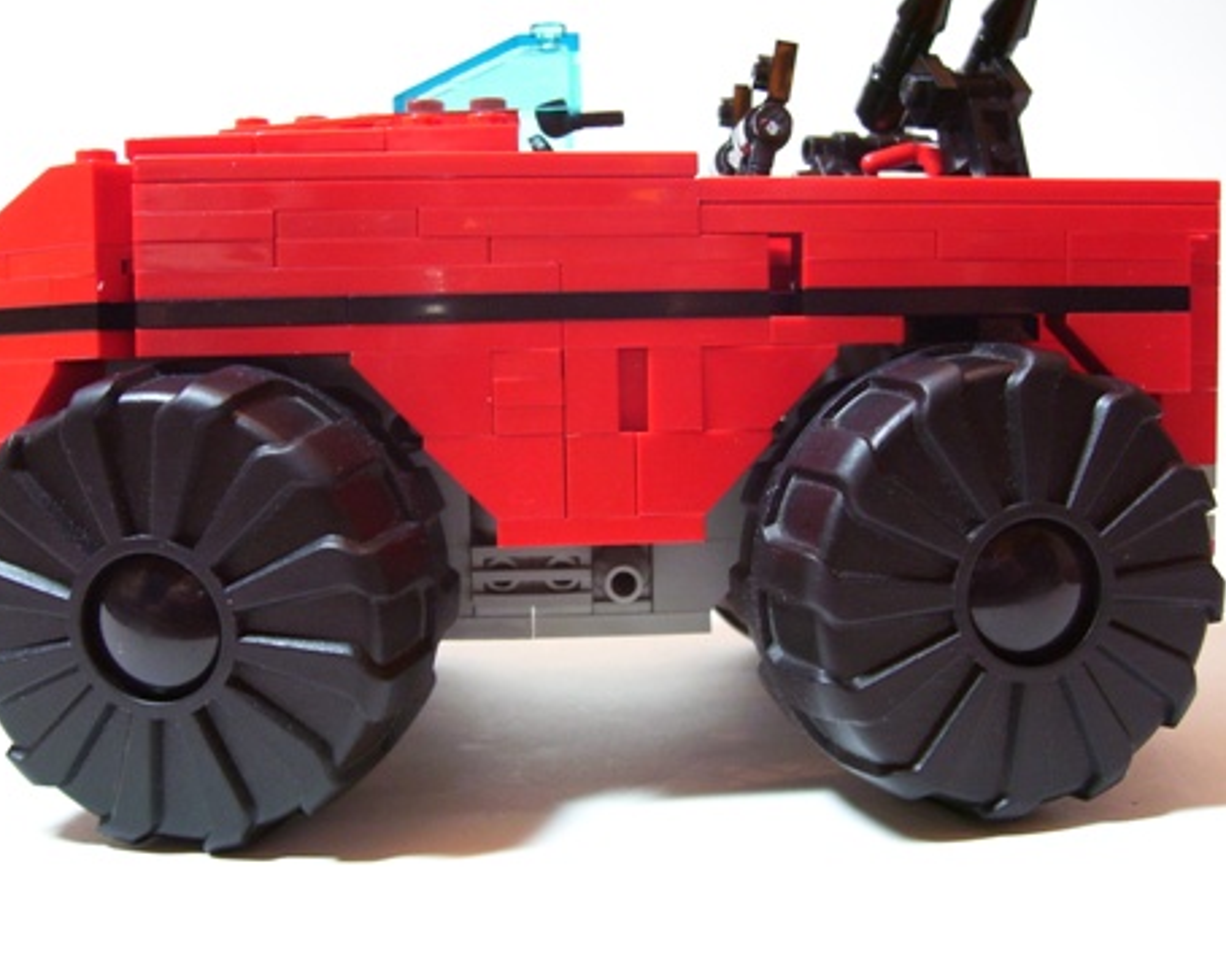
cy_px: 454
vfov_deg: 38.2
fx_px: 1415
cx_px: 595
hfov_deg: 46.8
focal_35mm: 39
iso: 160
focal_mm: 5.6
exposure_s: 1/8
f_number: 2.7
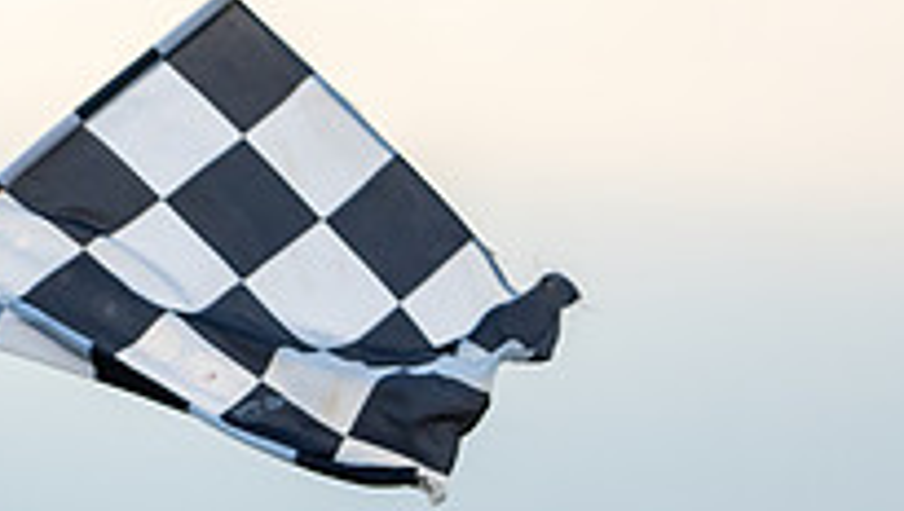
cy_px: 539
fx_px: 6337
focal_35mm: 264
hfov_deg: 8.0
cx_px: -409
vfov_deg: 4.6
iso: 400
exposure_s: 1/1250
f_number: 3.2
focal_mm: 70
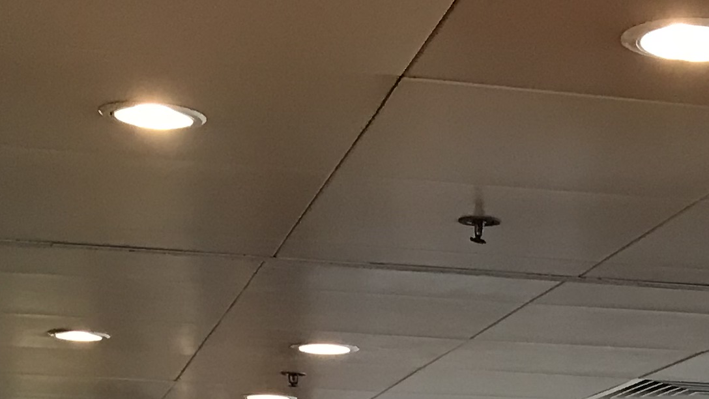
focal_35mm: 113
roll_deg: -0.8
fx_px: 2124
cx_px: 641
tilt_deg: -8.4
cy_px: 965
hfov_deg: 18.6
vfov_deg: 9.5
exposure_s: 1/25
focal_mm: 3.99
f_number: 1.8
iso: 40
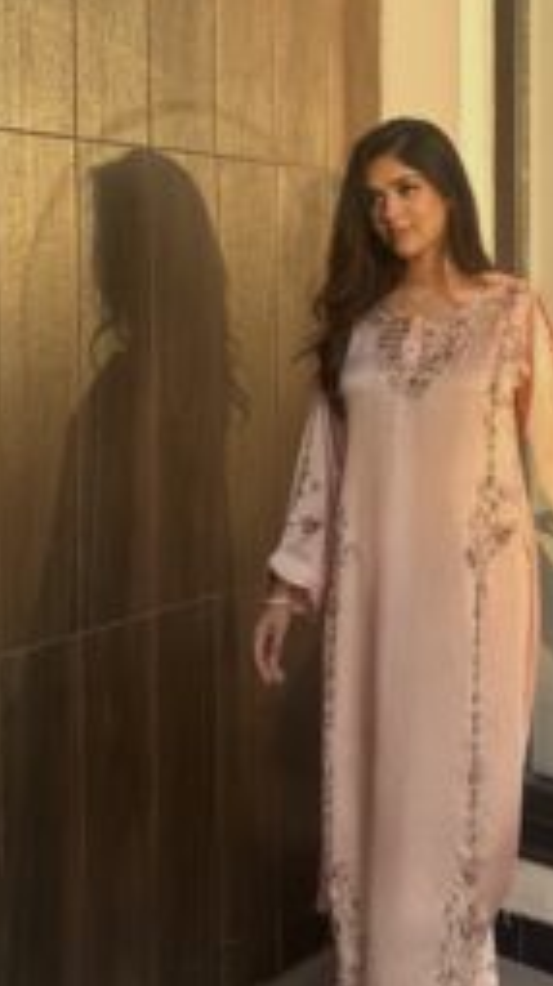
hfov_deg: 28.4
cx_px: 433
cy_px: 414
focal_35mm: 41
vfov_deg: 49.2
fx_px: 1071
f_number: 1.78
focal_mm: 6.76
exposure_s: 1/1156
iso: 80
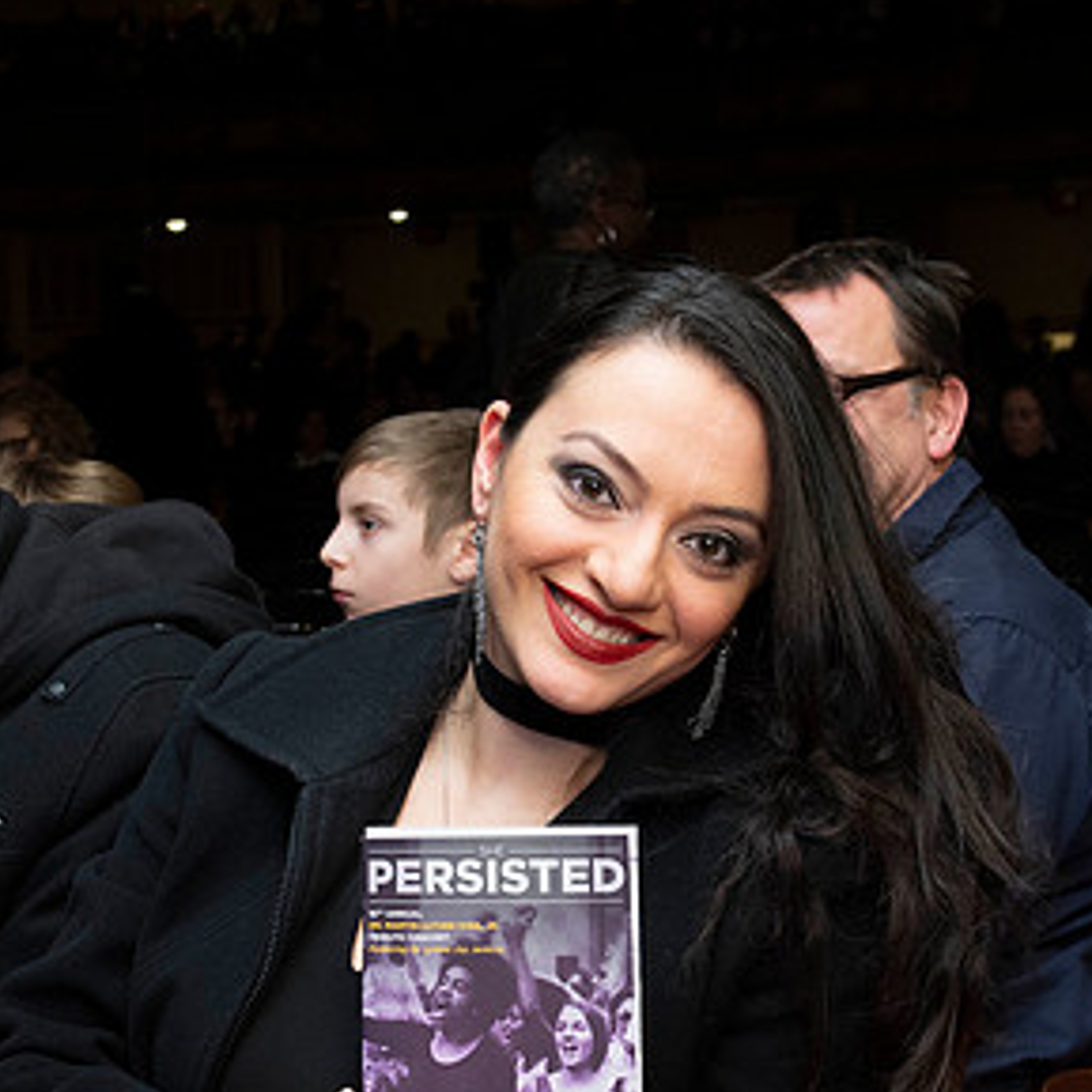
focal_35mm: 82
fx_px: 2927
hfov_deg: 21.1
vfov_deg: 21.1
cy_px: 705
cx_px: 484
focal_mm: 32
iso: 1250
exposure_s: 1/125
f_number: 6.3
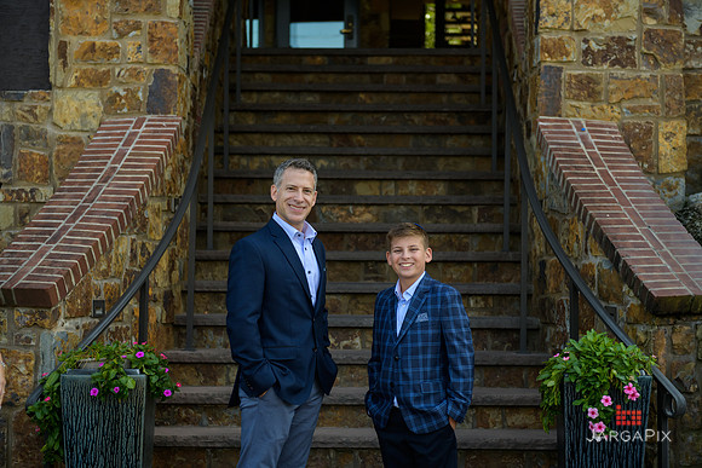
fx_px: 1365
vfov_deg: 19.5
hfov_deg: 28.8
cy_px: 234
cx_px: 351
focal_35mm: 70
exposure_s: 1/800
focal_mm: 70
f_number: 3.2
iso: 200
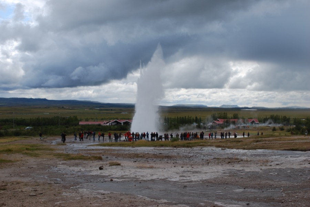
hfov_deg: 41.1
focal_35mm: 48
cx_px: 155
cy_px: 104
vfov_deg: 28.1
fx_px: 414
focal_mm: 32
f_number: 8
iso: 100
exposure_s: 1/250
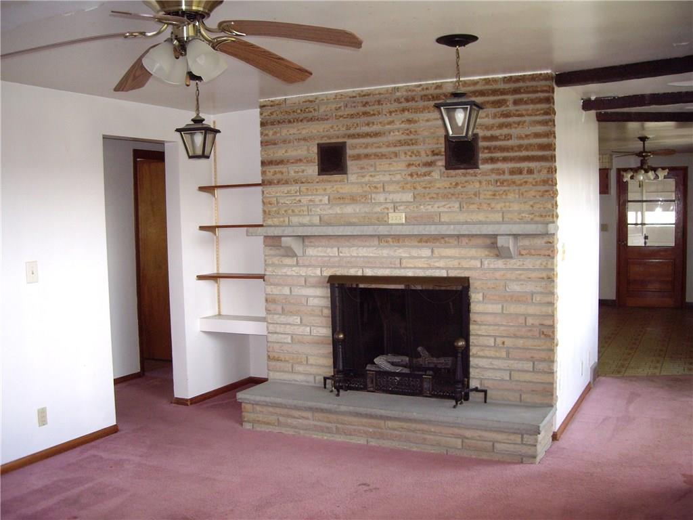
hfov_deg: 49.0
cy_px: 260
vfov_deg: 37.7
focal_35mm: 38
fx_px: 761
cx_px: 346
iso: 200
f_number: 2.7
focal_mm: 6.2
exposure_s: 1/40
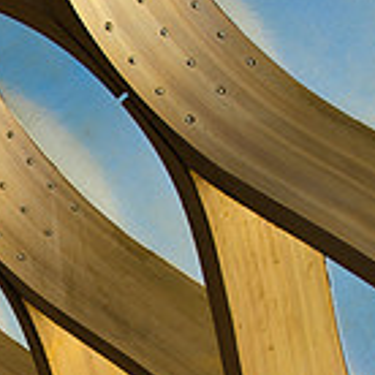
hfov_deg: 13.4
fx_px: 1569
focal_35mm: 128
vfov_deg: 13.2
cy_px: 481
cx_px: -35
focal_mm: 24
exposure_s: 1/1000
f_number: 2.8
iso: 100
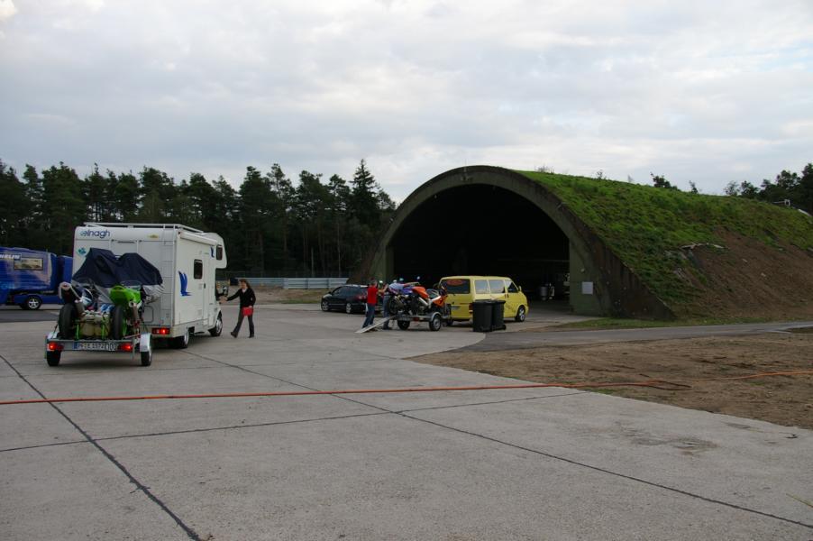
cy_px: 270
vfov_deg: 41.7
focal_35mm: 32
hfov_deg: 59.5
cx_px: 406
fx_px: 711
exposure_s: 1/60
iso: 200
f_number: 8
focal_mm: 21
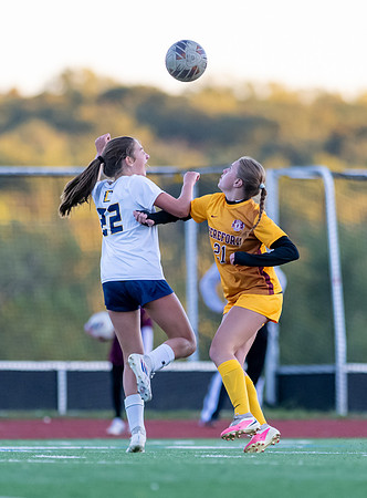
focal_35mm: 668
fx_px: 9550
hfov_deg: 2.2
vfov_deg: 3.0
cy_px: 293
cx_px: 229
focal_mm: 300
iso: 1800
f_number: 2.8
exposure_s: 1/1600
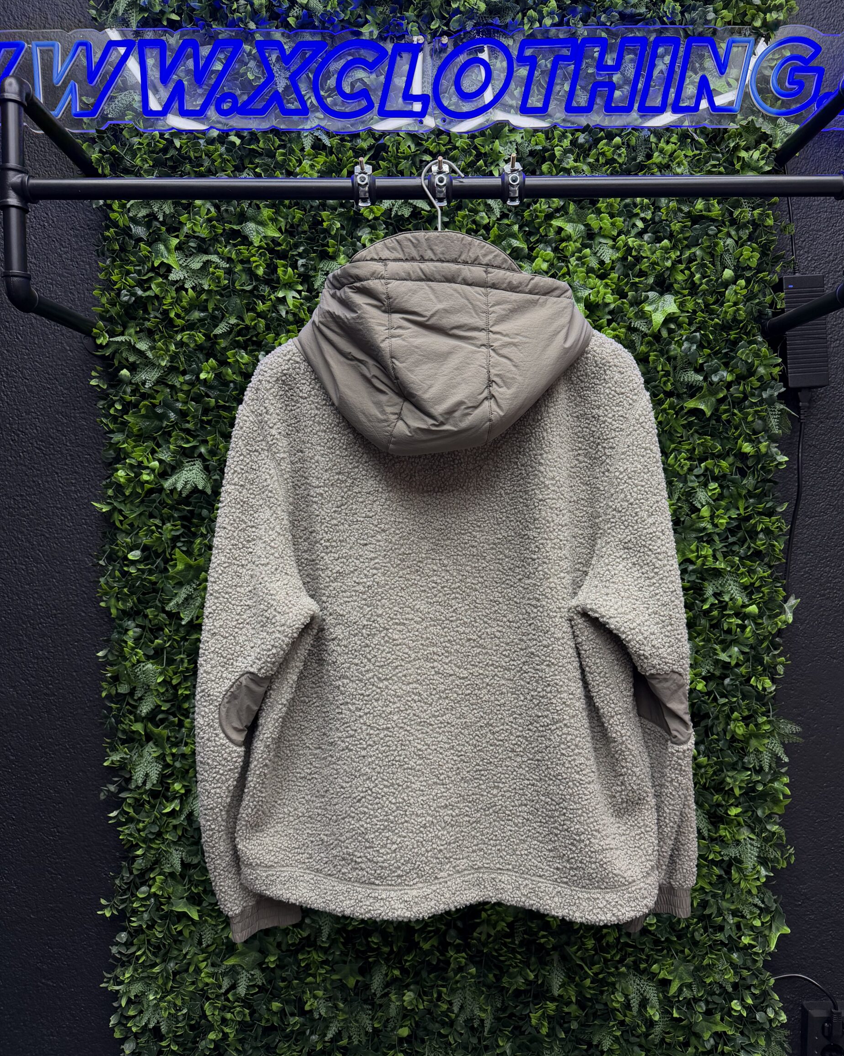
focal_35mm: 26
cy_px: 532
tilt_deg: -2.7
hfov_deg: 54.9
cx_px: 439
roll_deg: -1.5
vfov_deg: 66.0
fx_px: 812
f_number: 1.78
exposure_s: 1/84
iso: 160
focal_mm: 6.76
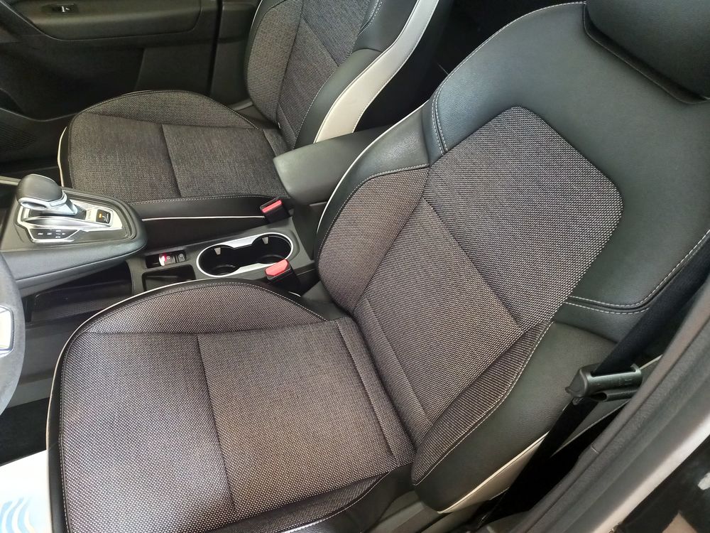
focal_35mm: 25
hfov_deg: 69.4
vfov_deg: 54.9
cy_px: 266
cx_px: 355
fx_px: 513
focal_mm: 4.6
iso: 640
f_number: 2
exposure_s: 1/20
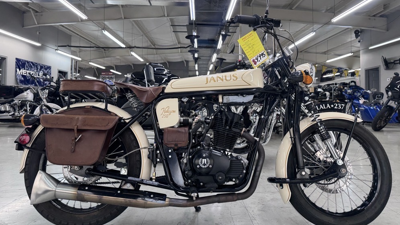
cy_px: 96
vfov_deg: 42.8
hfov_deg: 69.8
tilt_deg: +1.3
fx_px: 286
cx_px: 206
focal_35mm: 27
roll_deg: -0.5
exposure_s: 1/120
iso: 160
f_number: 1.78
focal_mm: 6.76
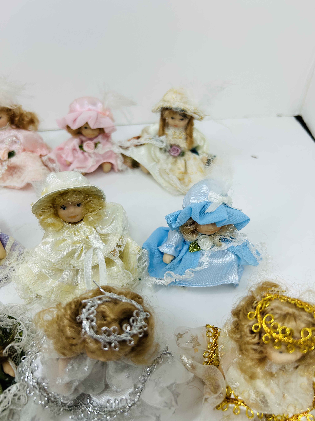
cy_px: 210
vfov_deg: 67.3
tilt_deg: -42.9
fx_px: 315
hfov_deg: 53.1
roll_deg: +0.9
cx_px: 158
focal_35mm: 26
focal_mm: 5.7
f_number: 1.5
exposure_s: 1/873
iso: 50
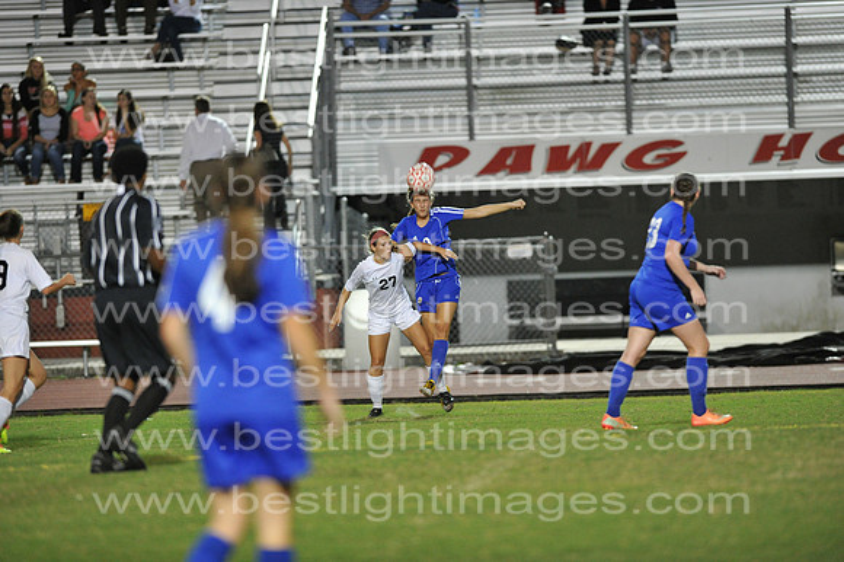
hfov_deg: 6.9
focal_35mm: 300
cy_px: 281
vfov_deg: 4.6
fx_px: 7029
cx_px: 422
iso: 5000
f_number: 3.2
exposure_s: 1/400
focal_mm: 300
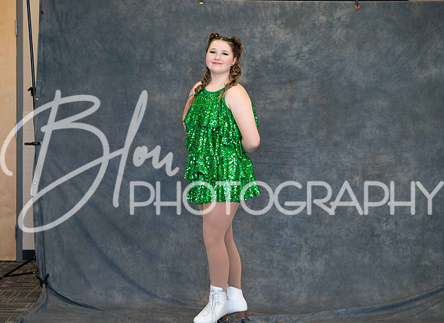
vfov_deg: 15.6
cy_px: 156
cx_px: 194
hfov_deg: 21.3
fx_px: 1181
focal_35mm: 93
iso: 1000
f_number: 2.8
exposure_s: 1/160
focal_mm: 85
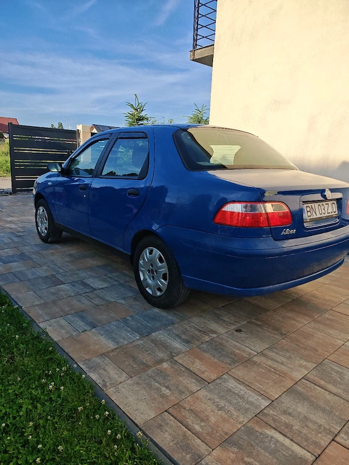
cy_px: 232
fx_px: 323
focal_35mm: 24
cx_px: 174
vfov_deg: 71.6
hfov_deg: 56.8
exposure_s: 1/5000
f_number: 2
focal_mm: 6.83
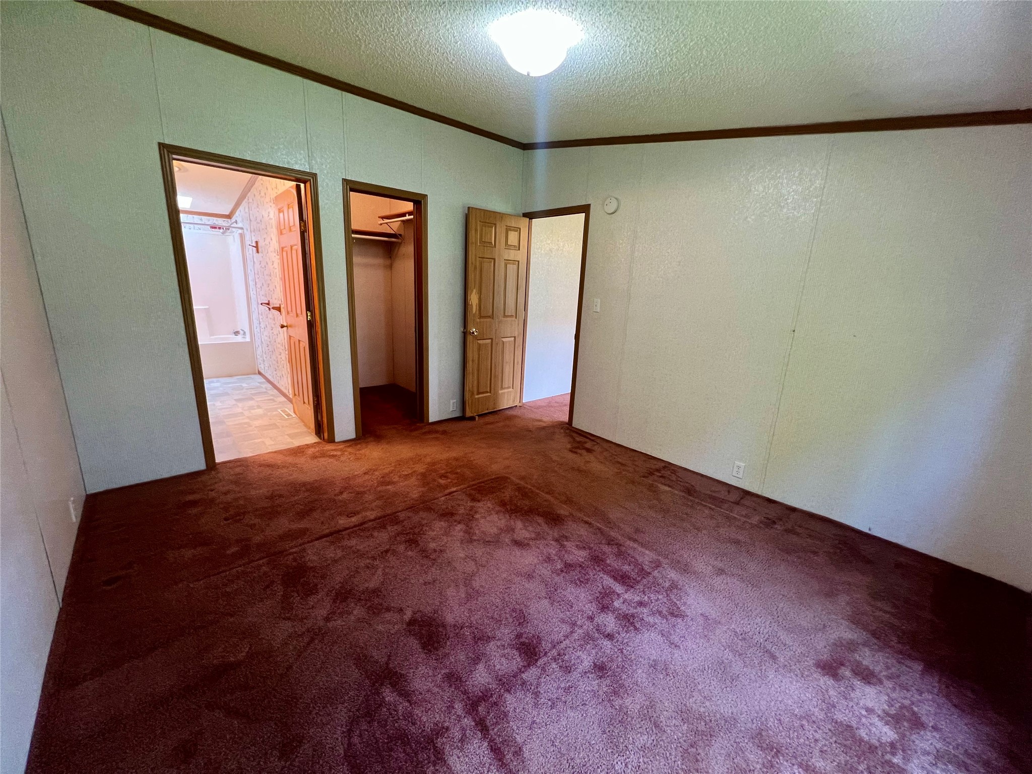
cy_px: 387
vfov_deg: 89.9
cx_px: 516
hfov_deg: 106.2
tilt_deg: -13.9
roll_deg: -2.1
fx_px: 388
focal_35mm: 13
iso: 200
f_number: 1.8
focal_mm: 1.57
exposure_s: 1/60
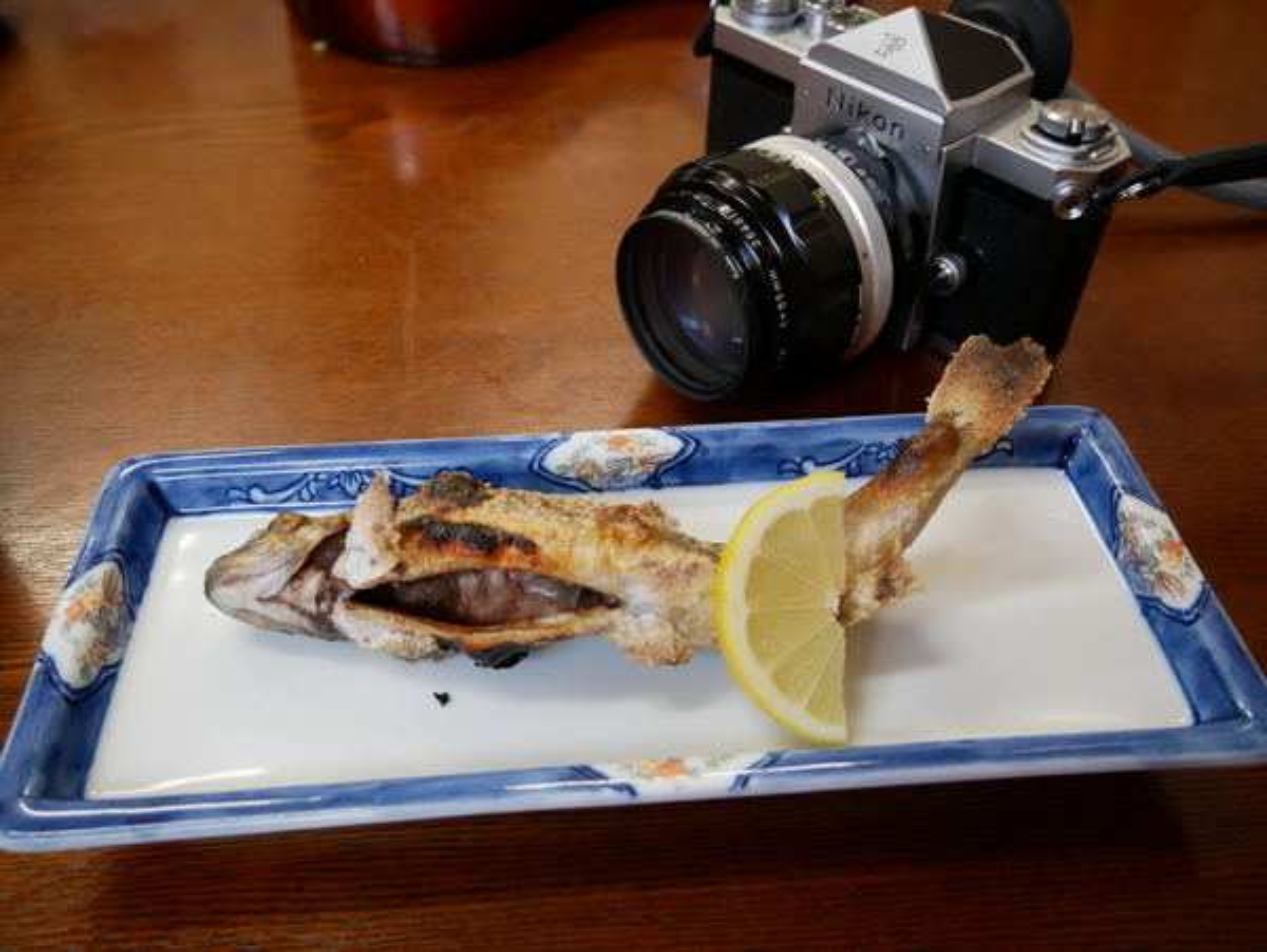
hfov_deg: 59.9
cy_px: 476
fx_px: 1099
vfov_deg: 46.9
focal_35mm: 30
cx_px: 634
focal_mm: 15
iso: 500
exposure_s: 1/60
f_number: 3.7
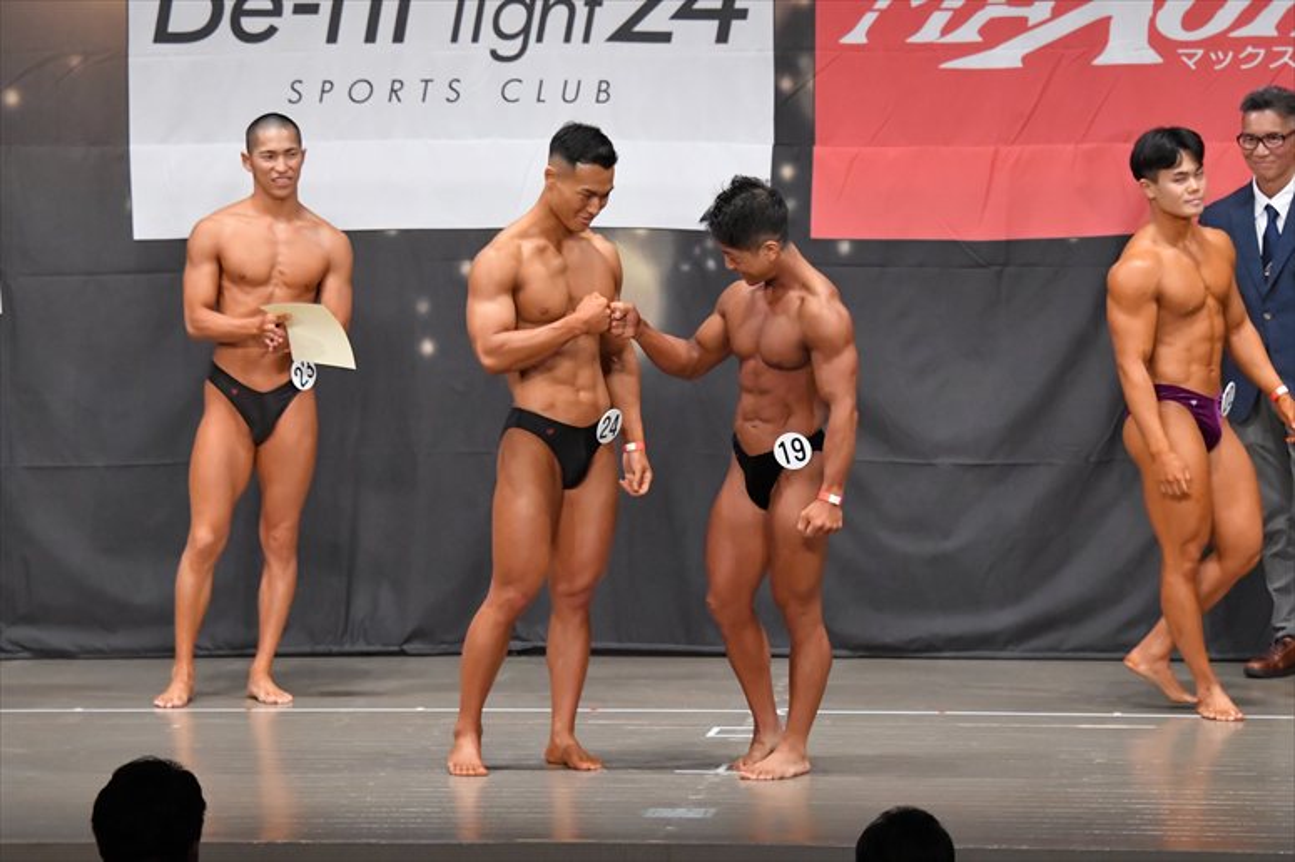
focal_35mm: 174
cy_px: 431
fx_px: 6256
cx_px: 648
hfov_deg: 11.8
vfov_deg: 7.9
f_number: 5.6
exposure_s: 1/400
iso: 6400
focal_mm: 116
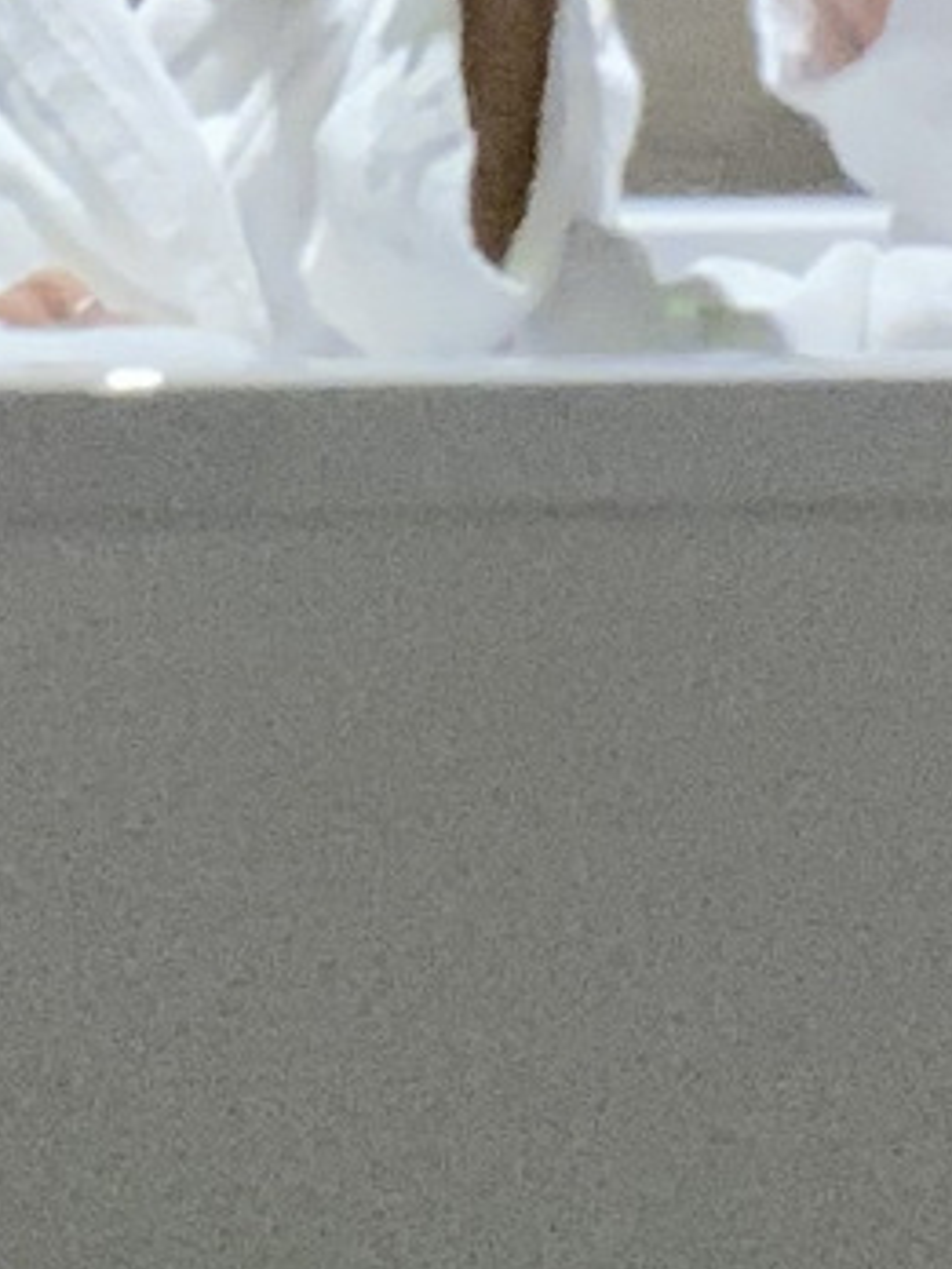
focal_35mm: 138
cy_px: -113
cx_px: 297
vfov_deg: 14.0
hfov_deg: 10.7
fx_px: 5060
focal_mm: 2.71
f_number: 2.2
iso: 640
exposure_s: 1/22
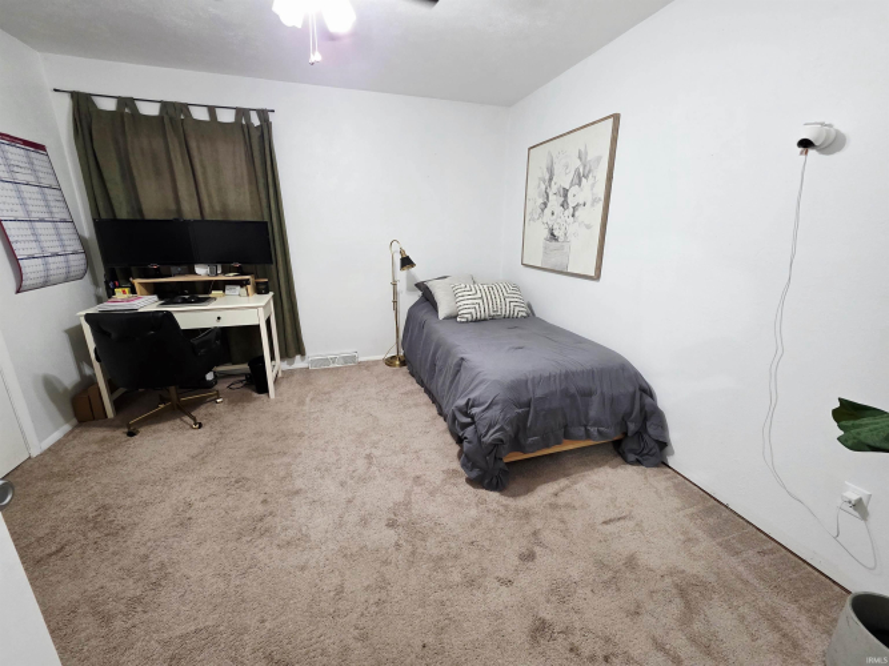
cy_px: 333
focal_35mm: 13
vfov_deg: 89.9
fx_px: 334
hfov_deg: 106.2
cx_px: 444
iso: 320
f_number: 1.9
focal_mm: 2.2
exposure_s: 1/60.2
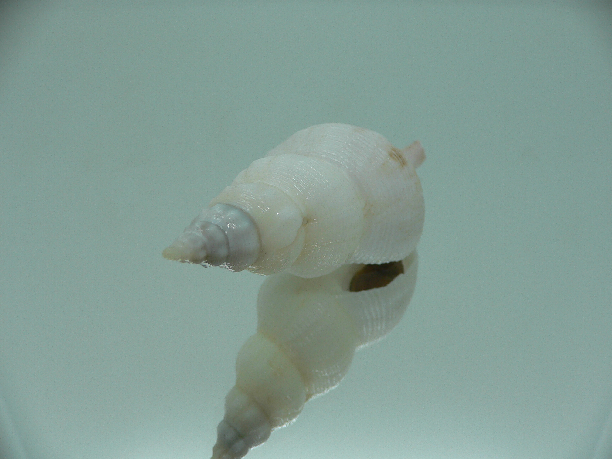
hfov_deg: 52.6
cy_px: 230
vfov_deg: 40.7
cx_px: 306
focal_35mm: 35
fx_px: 619
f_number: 2.8
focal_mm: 4.6
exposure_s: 1/60
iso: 80
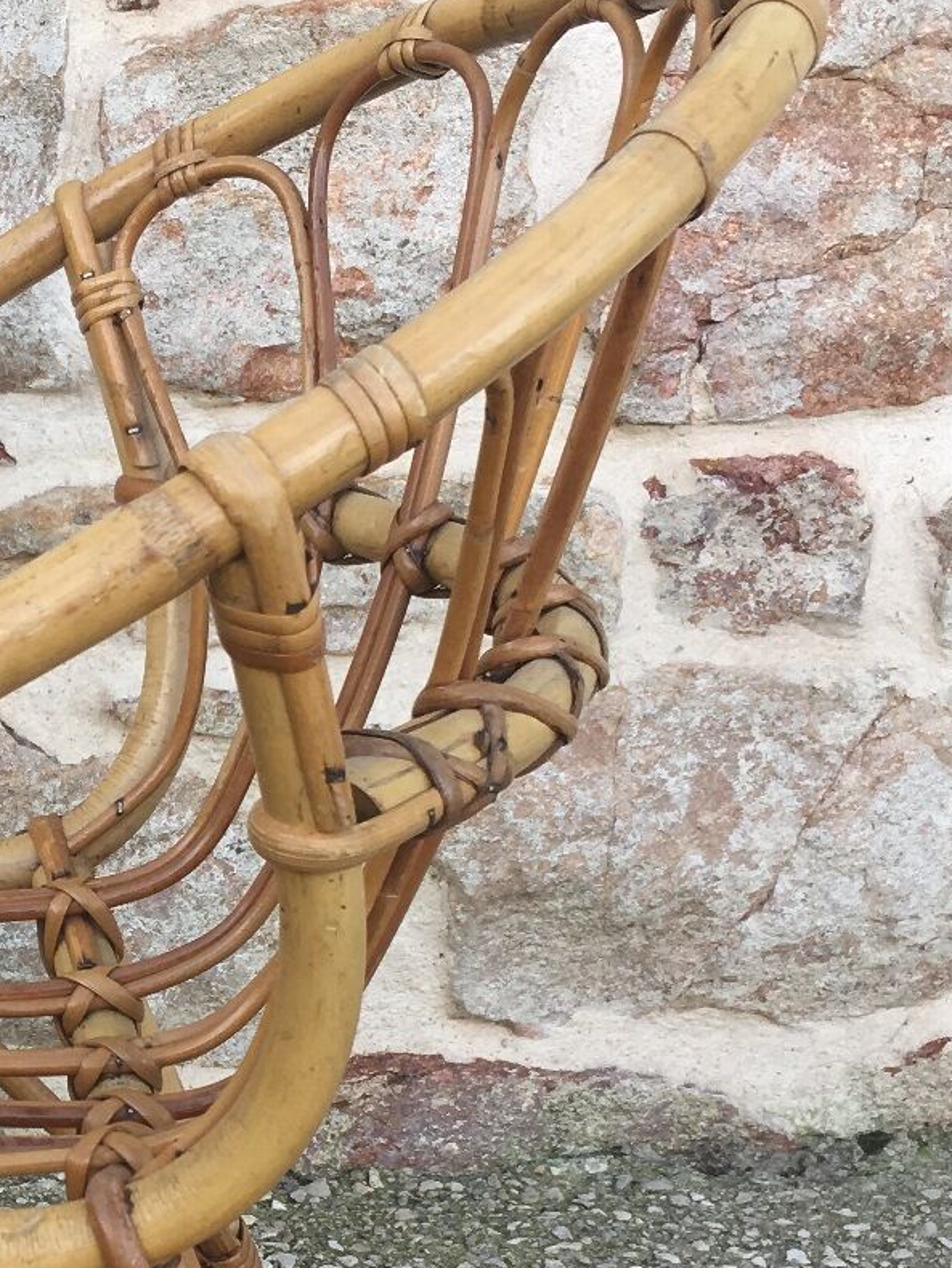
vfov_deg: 25.7
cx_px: -109
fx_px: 2712
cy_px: 1082
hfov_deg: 19.1
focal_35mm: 74
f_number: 2.2
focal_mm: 4.15
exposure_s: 1/202
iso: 25
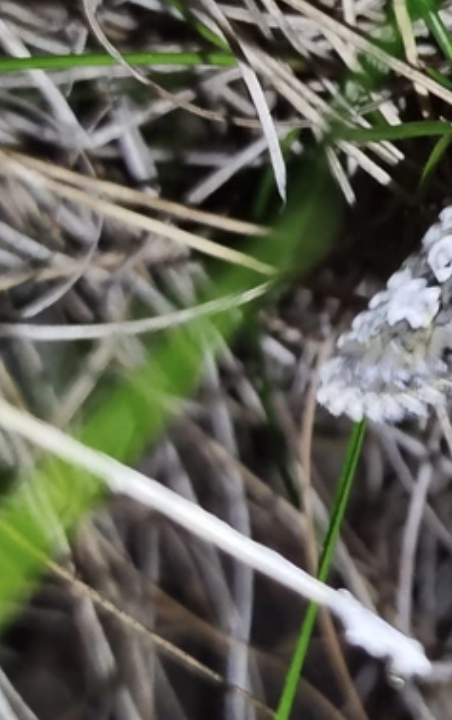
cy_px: 301
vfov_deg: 21.8
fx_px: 1868
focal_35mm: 95
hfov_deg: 13.4
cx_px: 547
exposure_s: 1/33
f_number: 1.7
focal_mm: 5.31
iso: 125
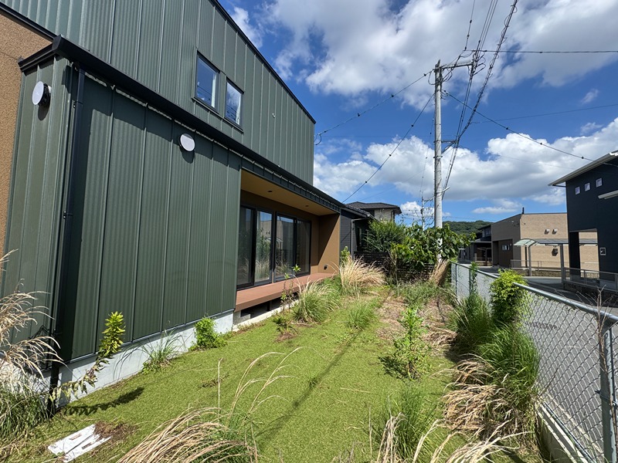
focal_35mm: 14
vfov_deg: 85.7
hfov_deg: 102.1
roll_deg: -0.8
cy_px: 232
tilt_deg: +4.0
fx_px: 250
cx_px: 309
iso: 40
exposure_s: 1/1395
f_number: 2.2
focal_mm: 2.22
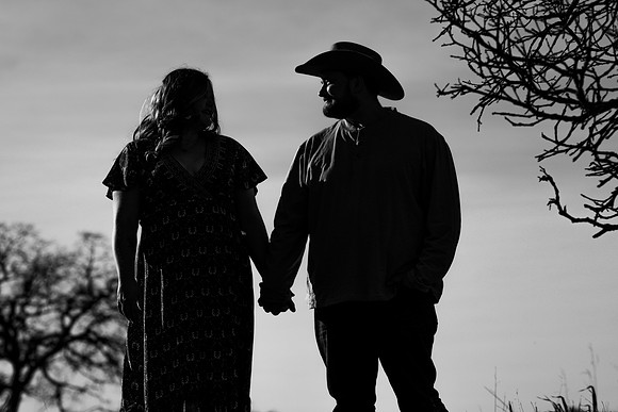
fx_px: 3374
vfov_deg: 7.0
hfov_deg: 10.5
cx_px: 312
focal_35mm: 196
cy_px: 246
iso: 50
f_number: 4.5
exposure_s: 1/2000
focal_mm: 125
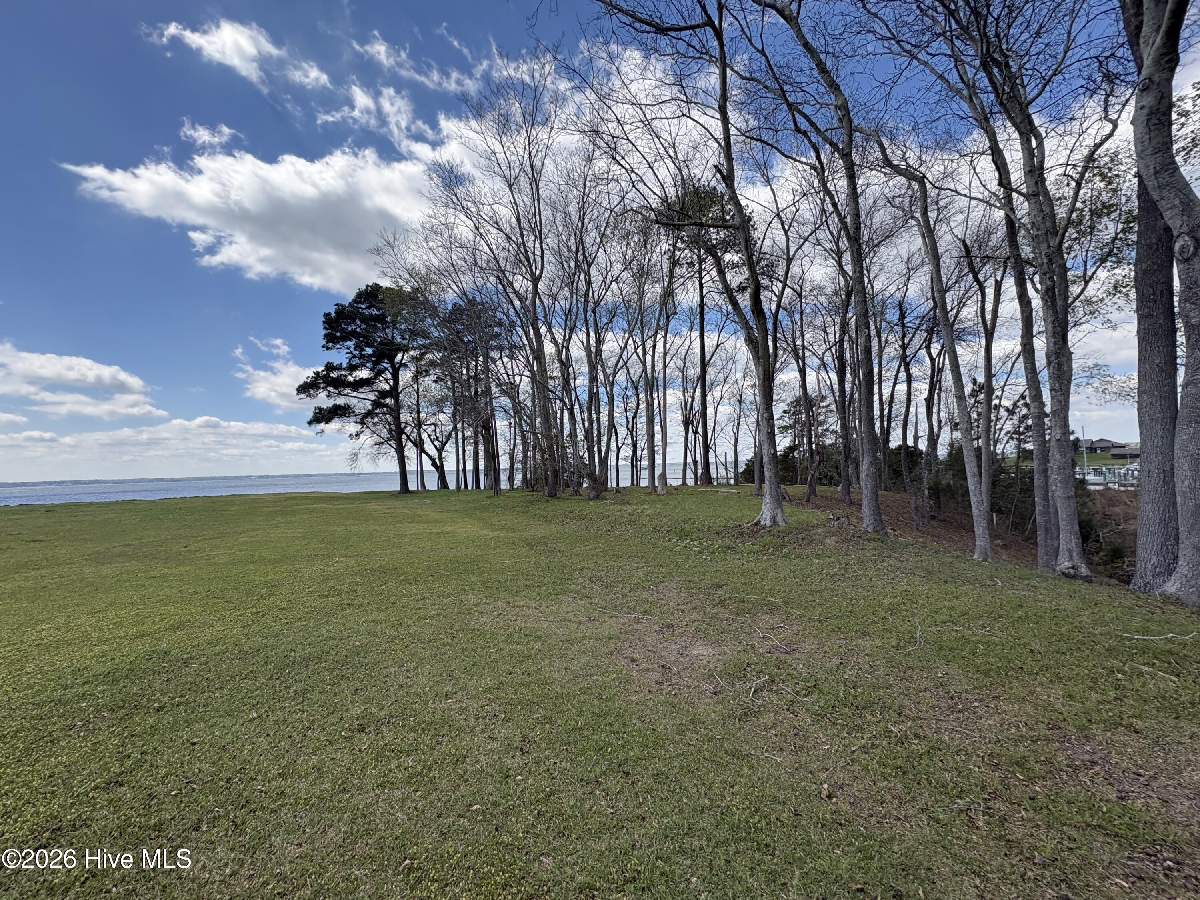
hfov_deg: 102.1
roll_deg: +0.6
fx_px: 485
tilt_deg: +2.2
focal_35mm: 14
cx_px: 600
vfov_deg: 85.7
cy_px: 450
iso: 50
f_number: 2.2
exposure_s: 1/1178
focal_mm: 2.22
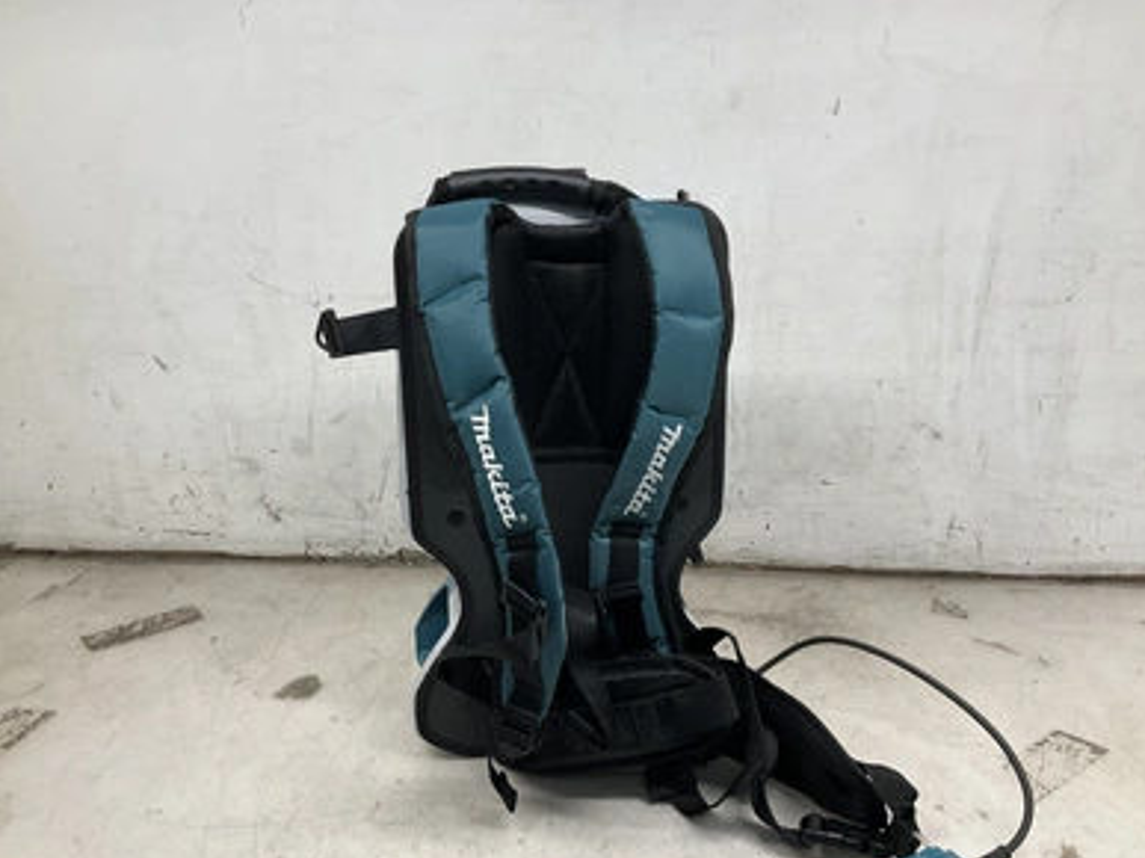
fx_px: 992
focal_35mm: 30
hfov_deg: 60.0
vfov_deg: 46.8
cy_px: 441
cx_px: 565
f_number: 1.8
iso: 40
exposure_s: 1/120
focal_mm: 3
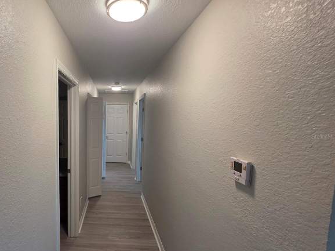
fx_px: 174
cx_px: 107
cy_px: 136
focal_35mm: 18
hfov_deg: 84.2
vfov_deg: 71.4
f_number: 1.9
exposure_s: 1/120
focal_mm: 2.2
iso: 200
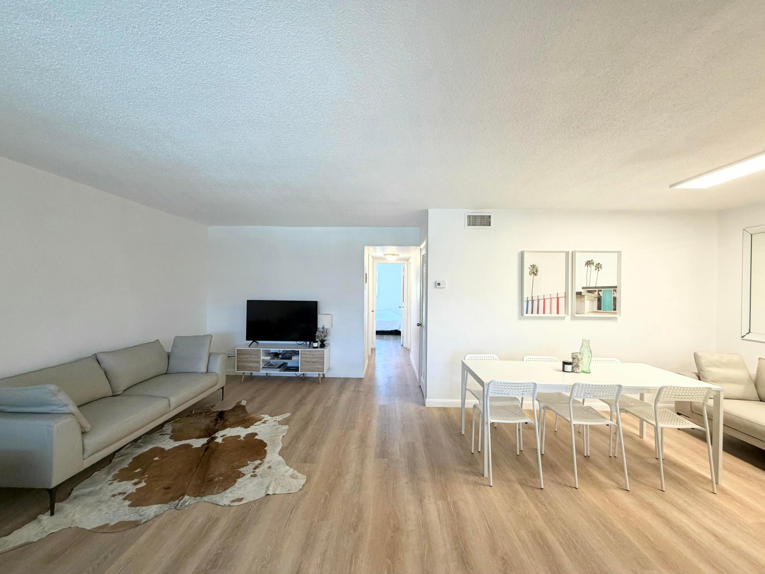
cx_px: 382
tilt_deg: +0.1
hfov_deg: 102.1
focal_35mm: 14
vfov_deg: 85.7
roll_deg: -0.3
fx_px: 309
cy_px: 287
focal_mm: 2.22
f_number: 2.2
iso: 160
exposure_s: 1/60
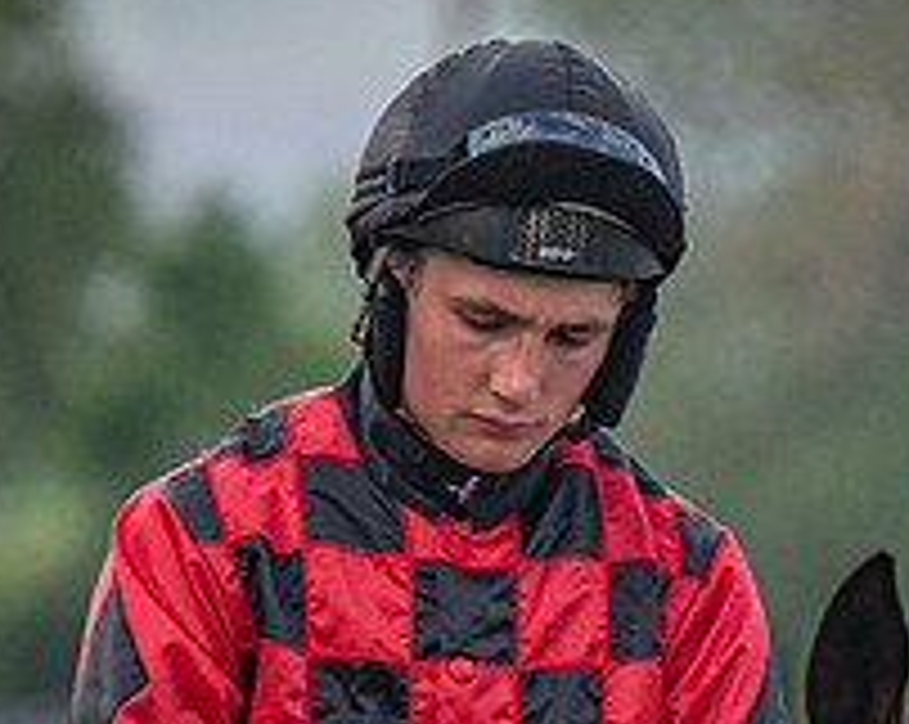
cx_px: 981
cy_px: 718
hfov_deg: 1.6
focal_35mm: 1209
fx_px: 32479
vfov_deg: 1.3
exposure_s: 1/1000
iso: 400
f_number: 4
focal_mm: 210
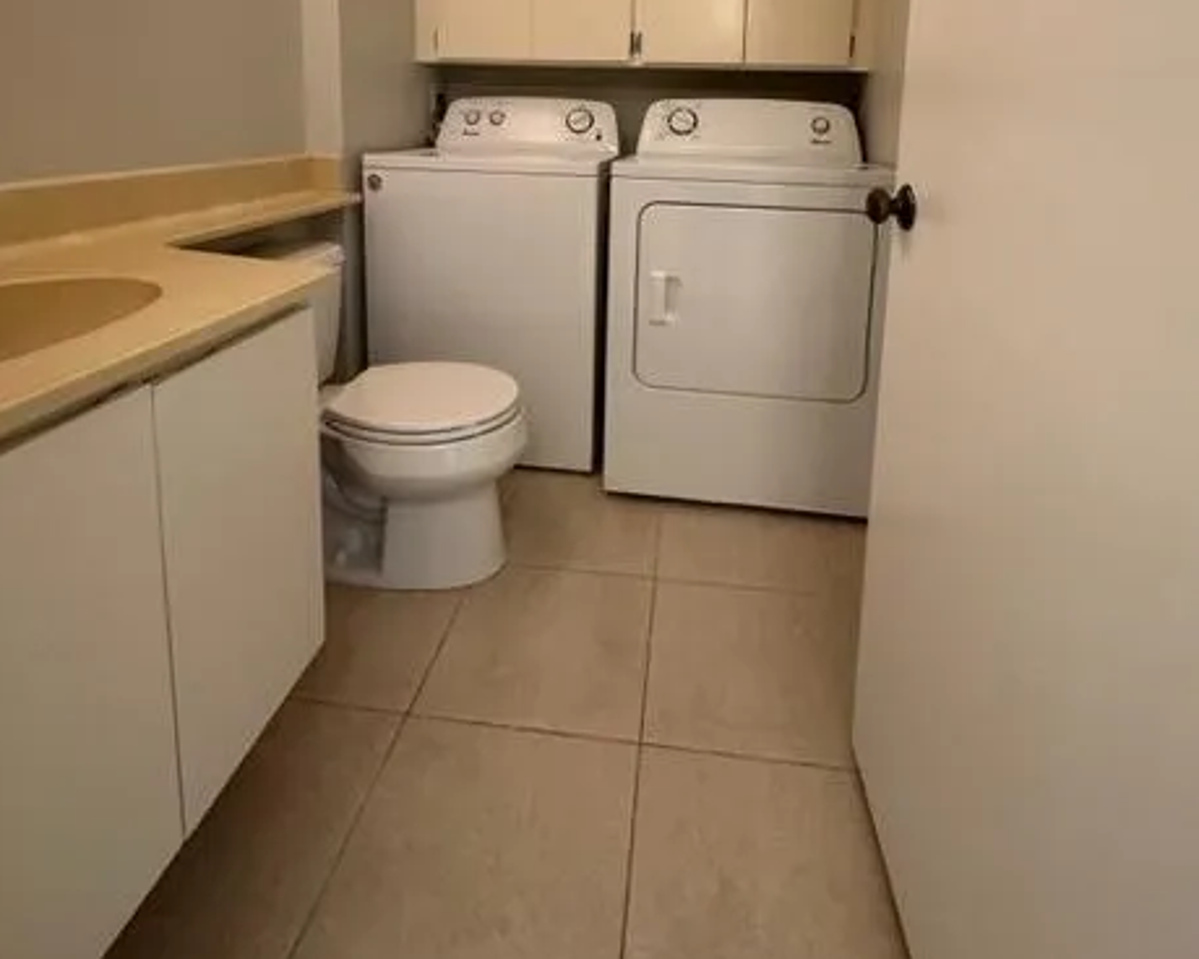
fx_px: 674
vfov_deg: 65.0
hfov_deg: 83.3
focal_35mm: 19
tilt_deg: -8.4
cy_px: 203
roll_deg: -2.0
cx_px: 618
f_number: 2.2
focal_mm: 2.22
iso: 250
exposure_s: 1/60
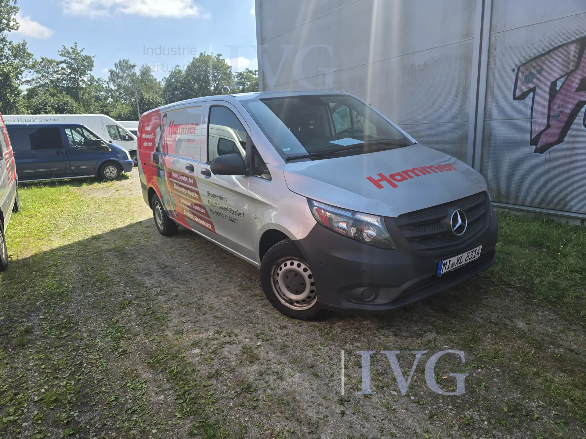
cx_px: 293
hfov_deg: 73.9
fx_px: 389
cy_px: 220
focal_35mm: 23
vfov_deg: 58.9
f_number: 1.7
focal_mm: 6.3
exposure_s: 1/476
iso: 12
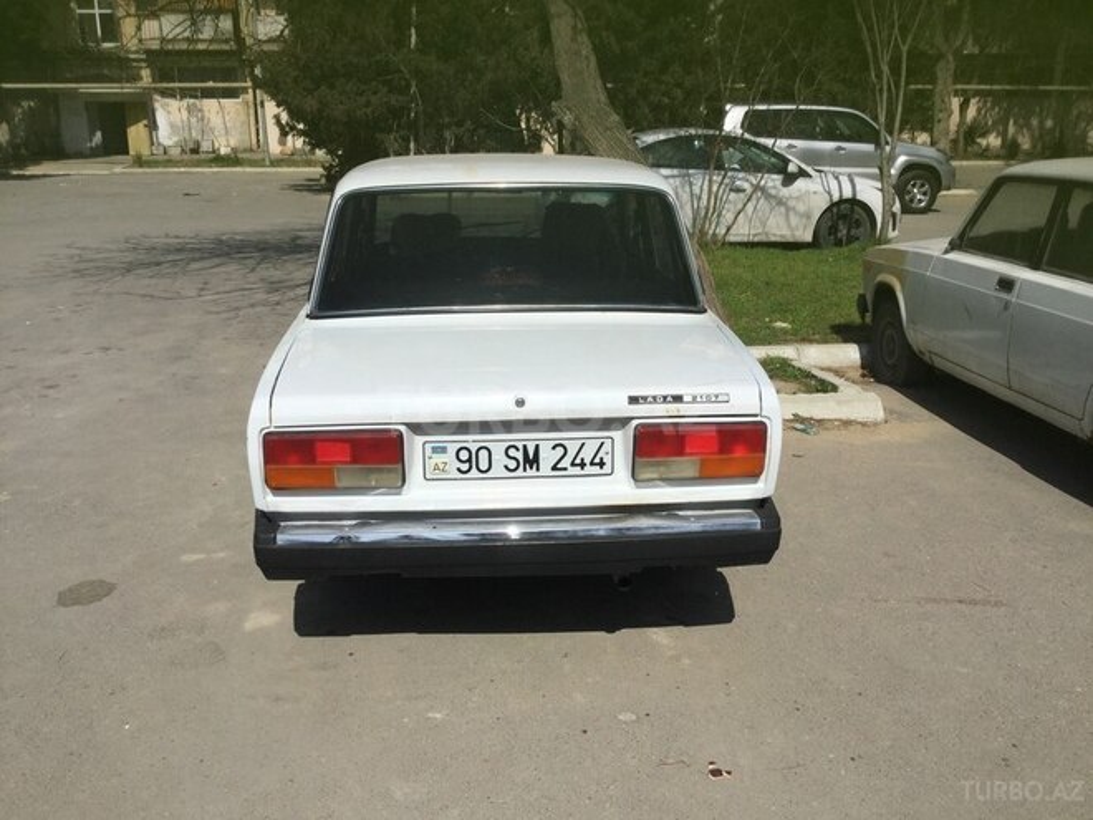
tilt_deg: -21.6
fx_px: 979
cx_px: 546
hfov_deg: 58.4
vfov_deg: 45.4
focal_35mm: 31
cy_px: 410
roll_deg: -0.2
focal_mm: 3.3
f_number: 2.4
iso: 25
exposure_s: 1/2809
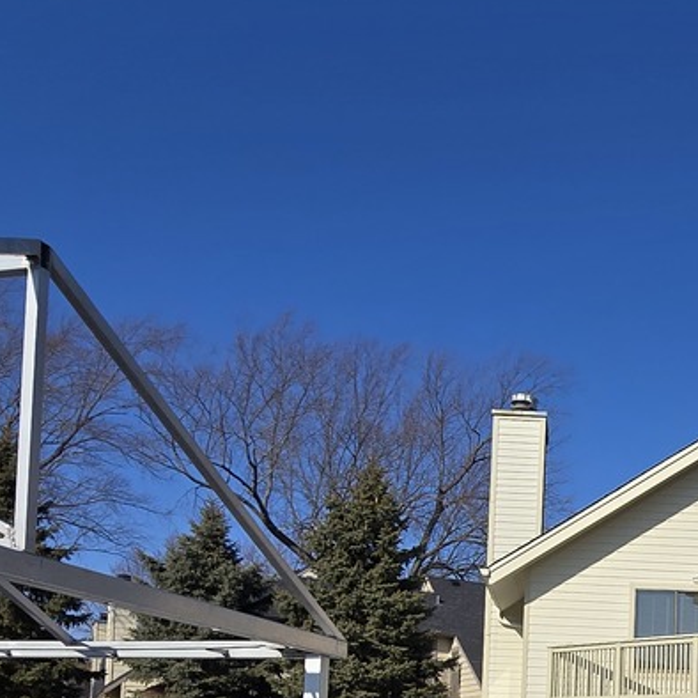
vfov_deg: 35.4
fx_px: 958
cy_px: 732
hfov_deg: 38.1
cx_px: 588
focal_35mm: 42
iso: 50
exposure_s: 1/3687
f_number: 2.2
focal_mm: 2.2
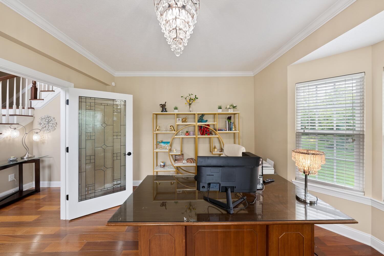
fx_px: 128
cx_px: 192
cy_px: 128
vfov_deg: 90.1
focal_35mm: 12
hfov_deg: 112.6
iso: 160
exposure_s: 1/2
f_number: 8
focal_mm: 12
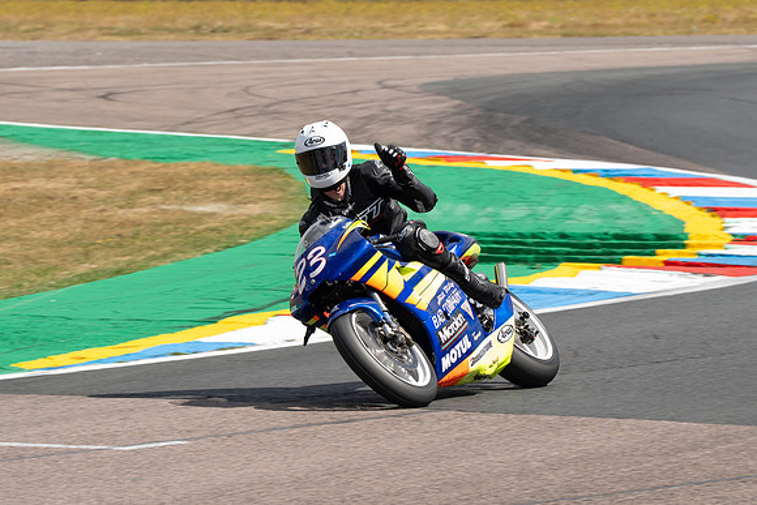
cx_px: 417
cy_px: 266
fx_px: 6670
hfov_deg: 6.5
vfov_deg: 4.3
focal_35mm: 317
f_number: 9
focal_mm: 200
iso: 125
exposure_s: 1/320
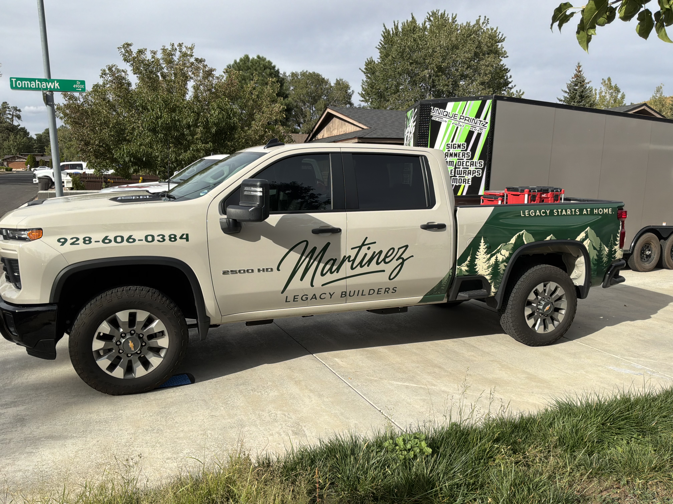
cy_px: 252
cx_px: 336
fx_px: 544
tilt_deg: -7.5
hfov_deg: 63.4
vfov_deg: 49.7
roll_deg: +0.4
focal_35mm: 28
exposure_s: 1/1577
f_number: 1.8
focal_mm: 3
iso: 25
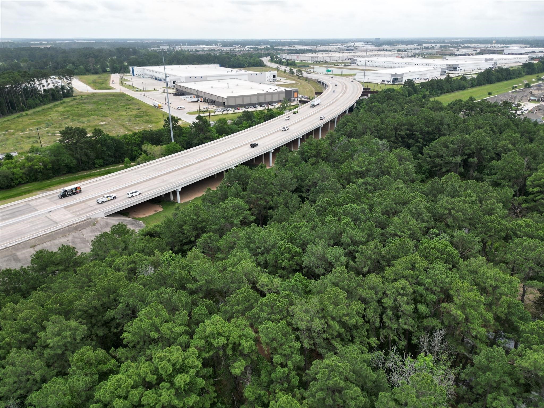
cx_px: 272
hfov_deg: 71.6
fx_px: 377
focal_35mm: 24
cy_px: 204
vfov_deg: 56.8
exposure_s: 1/1600
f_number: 1.7
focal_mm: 6.72
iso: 100
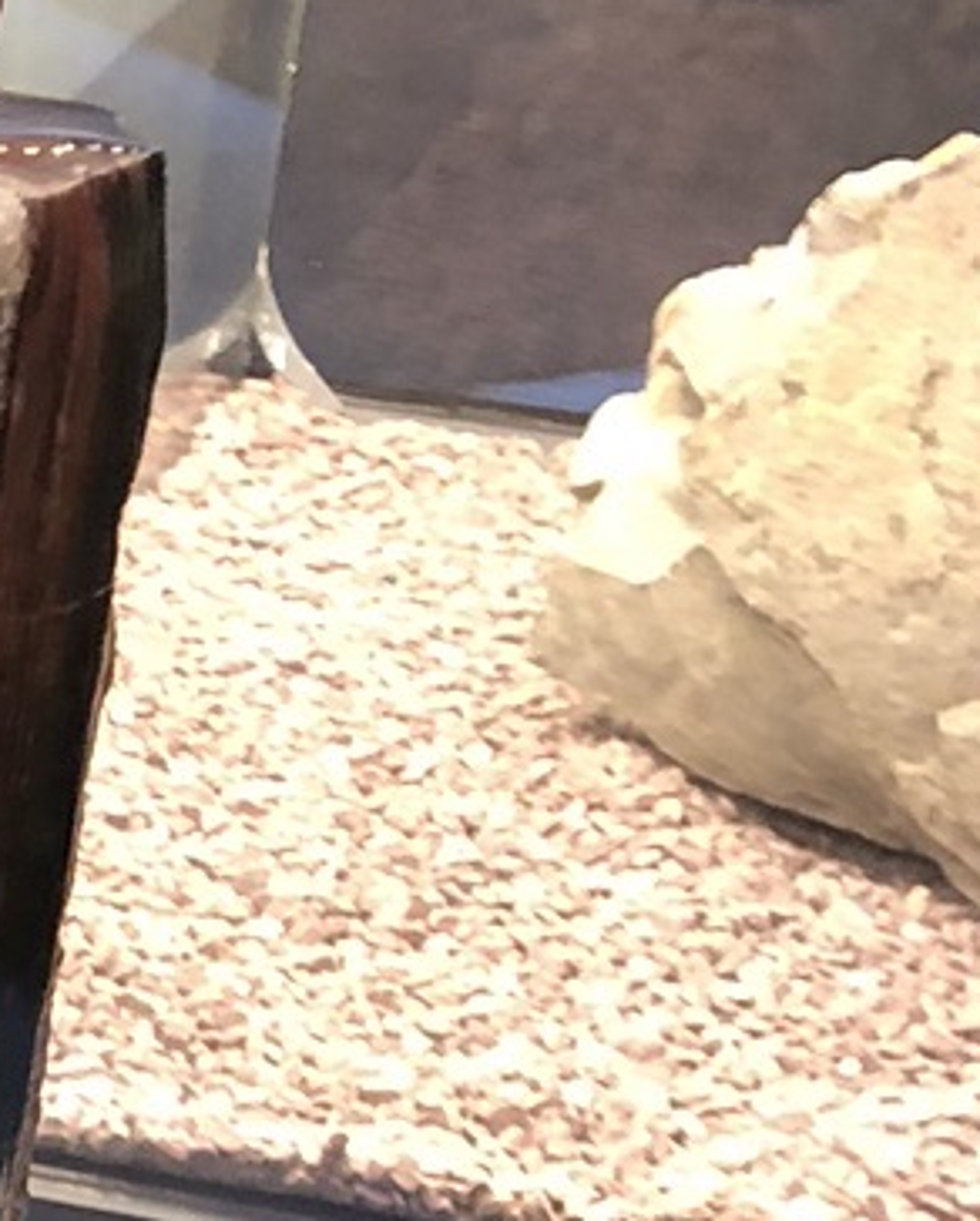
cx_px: -1396
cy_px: 1664
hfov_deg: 9.2
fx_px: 5429
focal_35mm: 150
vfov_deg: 12.4
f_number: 1.8
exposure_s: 1/17
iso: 40
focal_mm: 4
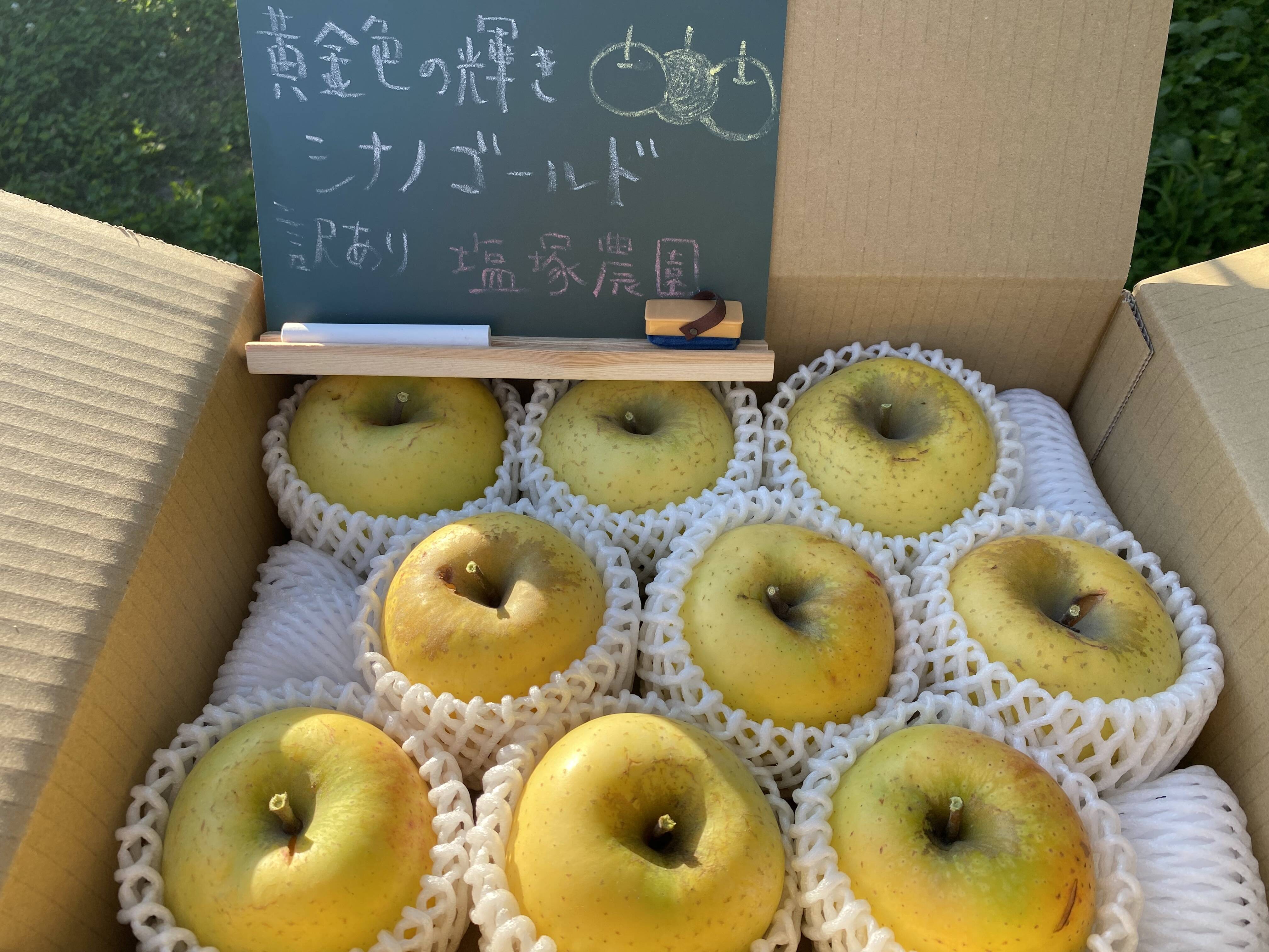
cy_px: 476
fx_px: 953
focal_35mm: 26
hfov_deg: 67.3
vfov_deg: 53.1
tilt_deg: -49.6
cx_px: 634
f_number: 1.8
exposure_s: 1/742
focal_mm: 4.25
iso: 32
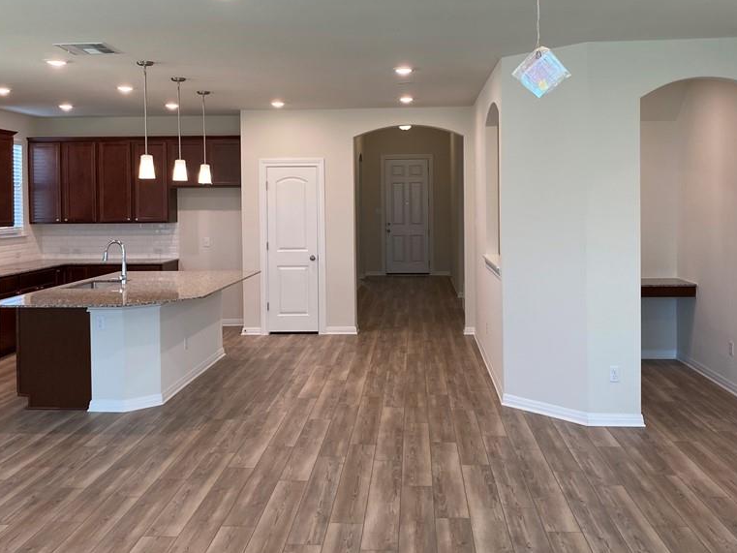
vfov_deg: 40.5
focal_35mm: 35
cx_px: 378
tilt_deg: -2.4
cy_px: 222
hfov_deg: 52.6
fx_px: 745
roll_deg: +0.3
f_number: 1.8
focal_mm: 4.25
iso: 125
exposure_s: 1/120
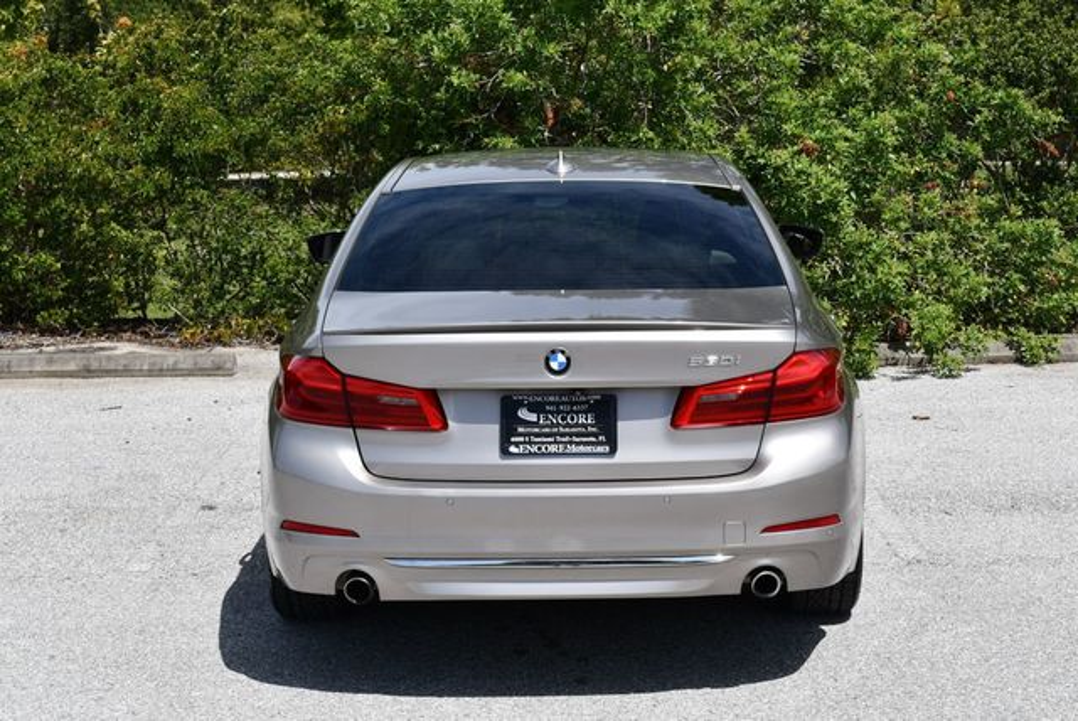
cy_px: 360
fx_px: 1918
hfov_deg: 31.4
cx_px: 539
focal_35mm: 64
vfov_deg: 21.3
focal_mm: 32
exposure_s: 1/320
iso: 100
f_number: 9
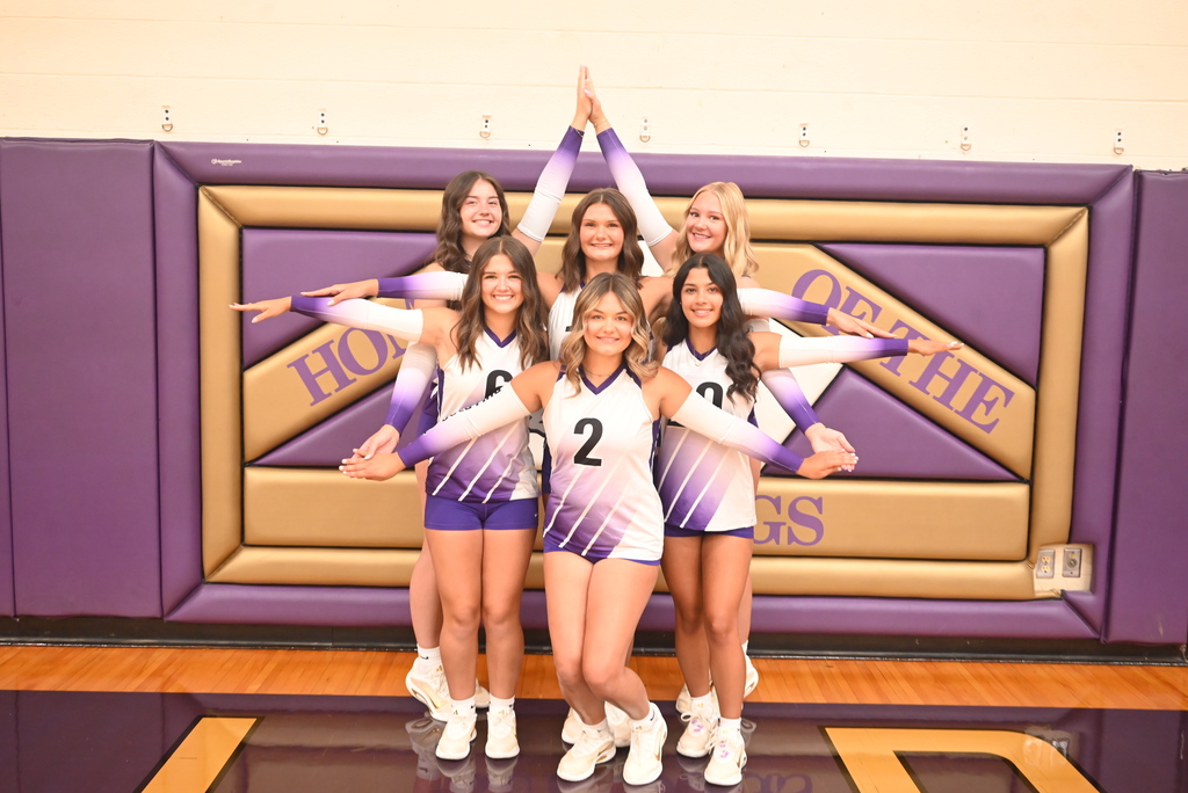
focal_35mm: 36
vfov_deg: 36.9
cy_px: 396
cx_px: 594
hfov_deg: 53.1
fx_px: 1189
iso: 3200
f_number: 5.6
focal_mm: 36
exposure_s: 1/60
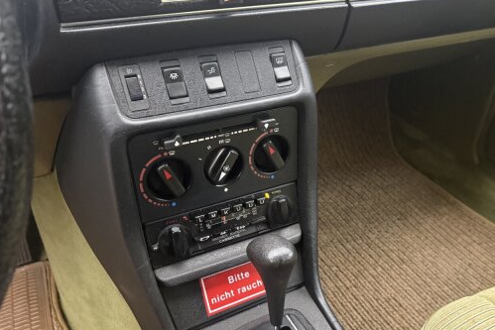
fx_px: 440
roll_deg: -6.1
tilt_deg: -37.6
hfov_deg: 58.4
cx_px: 289
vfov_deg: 40.9
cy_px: 200
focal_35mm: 32
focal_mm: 6.76
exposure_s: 1/33
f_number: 1.78
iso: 1000
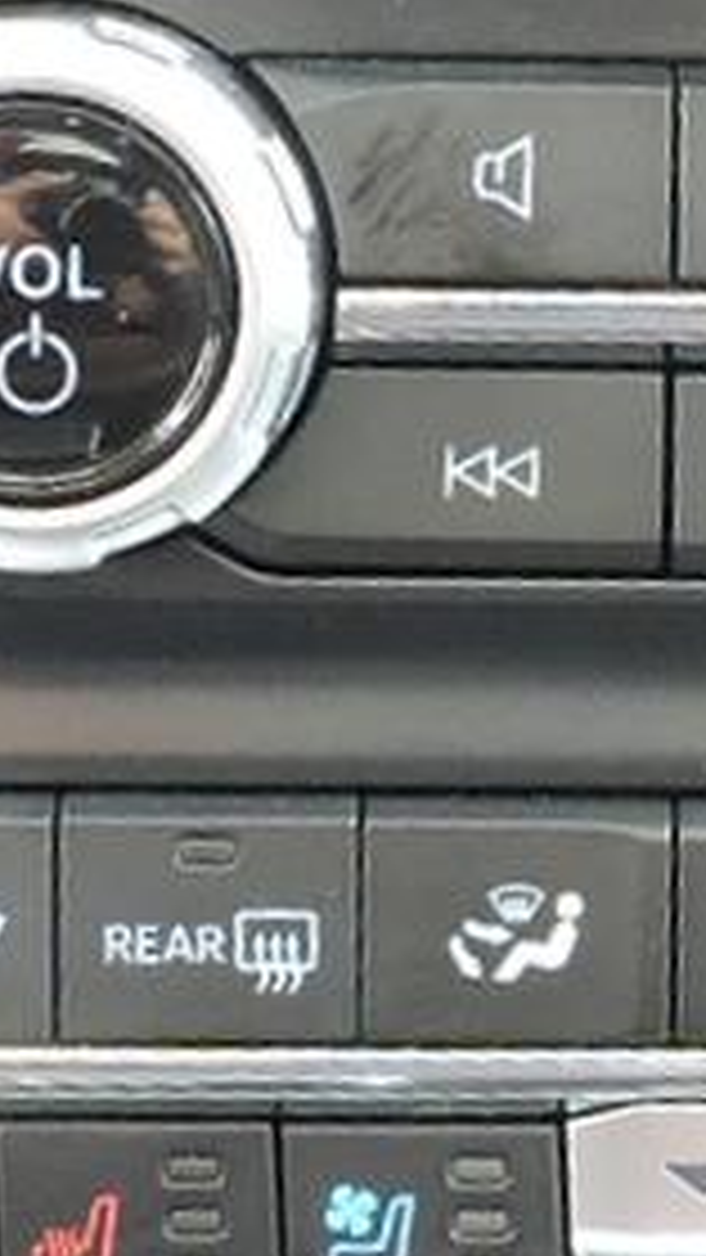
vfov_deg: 17.9
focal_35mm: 120
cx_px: 737
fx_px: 3992
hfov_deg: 10.0
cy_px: 560
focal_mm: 4.3
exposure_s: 1/30
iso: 250
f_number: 3
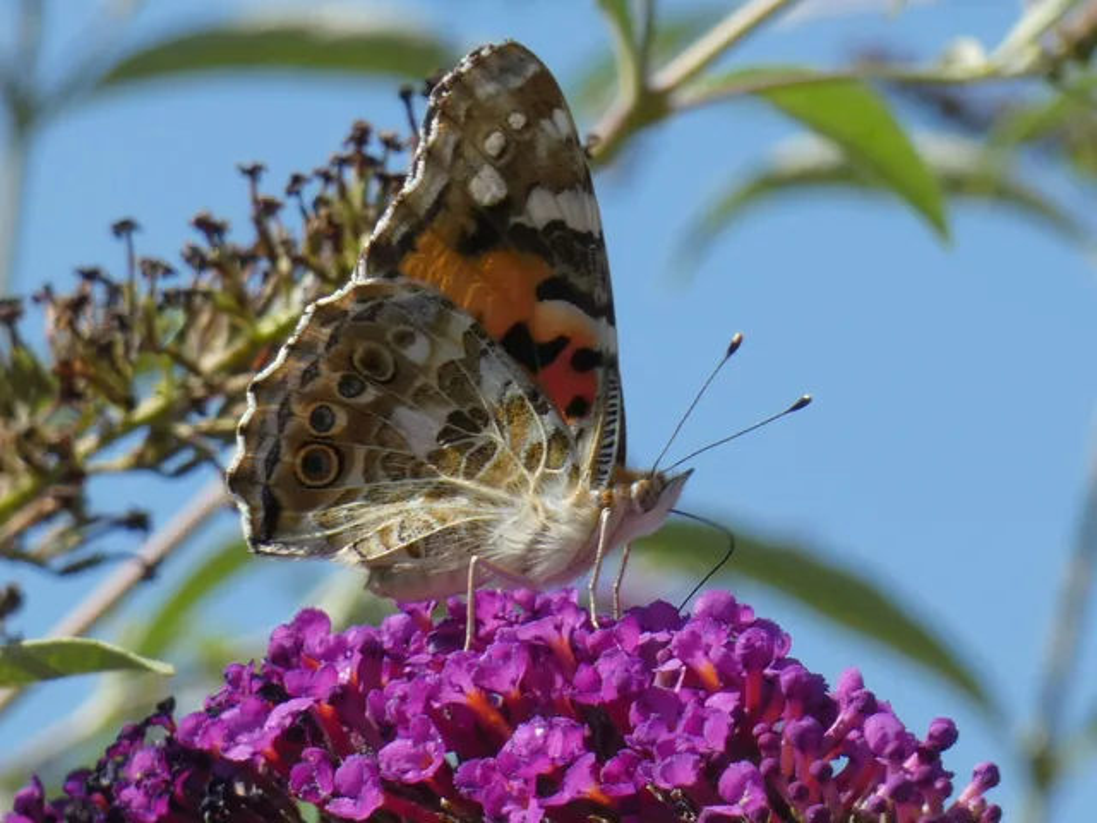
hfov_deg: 6.0
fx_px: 10426
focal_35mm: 329
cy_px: 412
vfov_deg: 4.5
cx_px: 548
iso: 80
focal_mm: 58.9
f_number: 5.6
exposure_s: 1/250
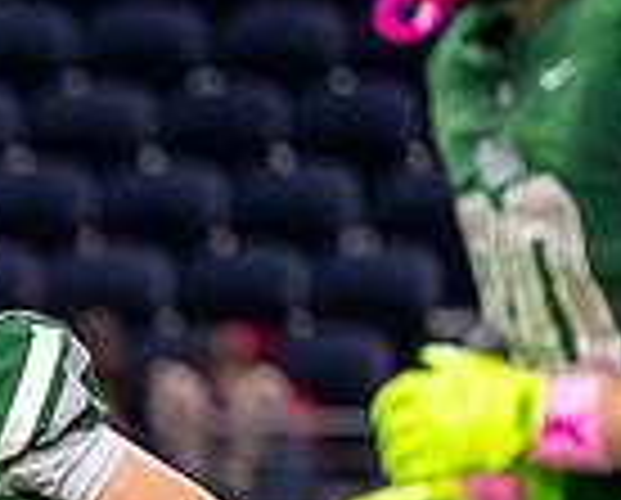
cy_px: 717
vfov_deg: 1.4
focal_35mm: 1075
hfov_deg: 1.8
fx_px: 19800
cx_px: -520
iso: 2500
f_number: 2.8
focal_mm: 200
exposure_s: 1/1000
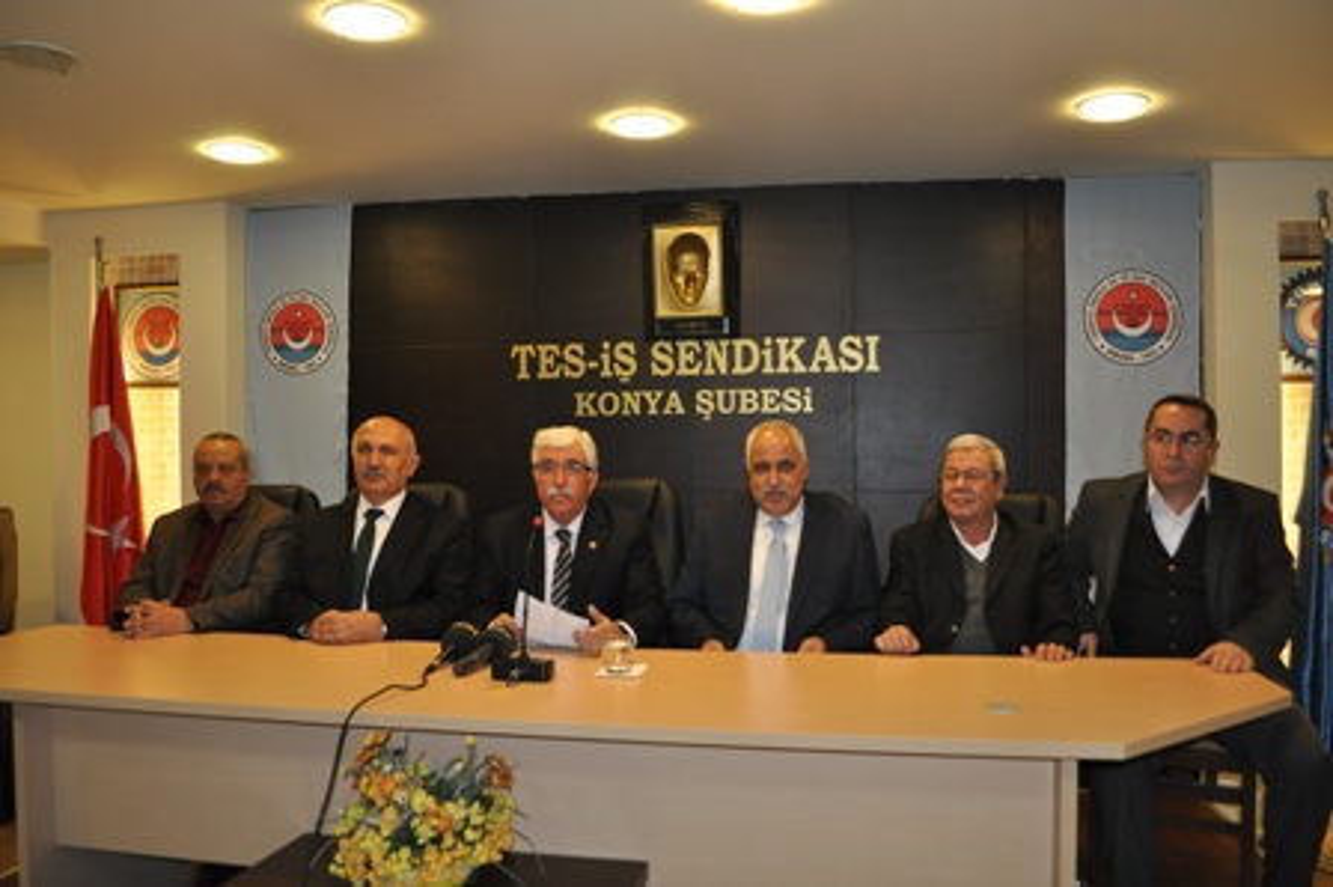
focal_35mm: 27
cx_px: 666
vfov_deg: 47.9
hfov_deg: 67.4
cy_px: 444
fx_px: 999
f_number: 3.5
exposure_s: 1/60
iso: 800
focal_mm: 18
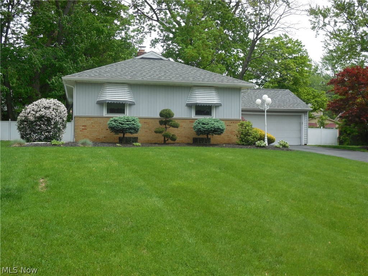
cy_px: 138
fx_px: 489
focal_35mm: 46
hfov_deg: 41.2
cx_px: 184
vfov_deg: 31.5
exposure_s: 1/640
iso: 125
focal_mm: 8.2
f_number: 3.8
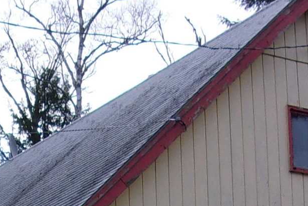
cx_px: 120
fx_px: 1198
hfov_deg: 14.6
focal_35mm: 140
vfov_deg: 9.5
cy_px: 325
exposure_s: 1/400
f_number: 3
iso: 80
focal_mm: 4.9
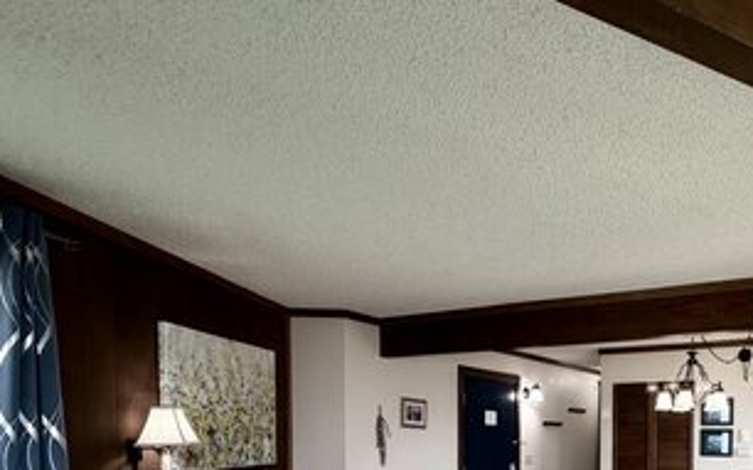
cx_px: 625
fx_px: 636
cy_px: 472
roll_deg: +0.6
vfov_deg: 36.4
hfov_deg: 55.9
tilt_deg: -2.7
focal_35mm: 31
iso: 320
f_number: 2.2
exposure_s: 1/120
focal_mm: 2.22
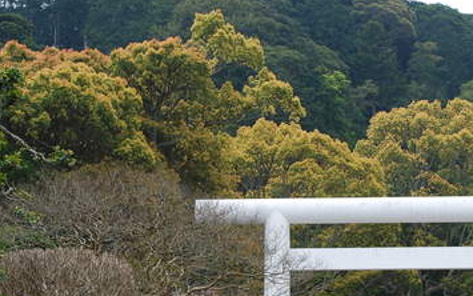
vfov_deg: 11.3
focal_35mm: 116
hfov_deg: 17.8
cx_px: 377
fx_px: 1496
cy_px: 137
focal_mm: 42
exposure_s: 1/200
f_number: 10
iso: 200
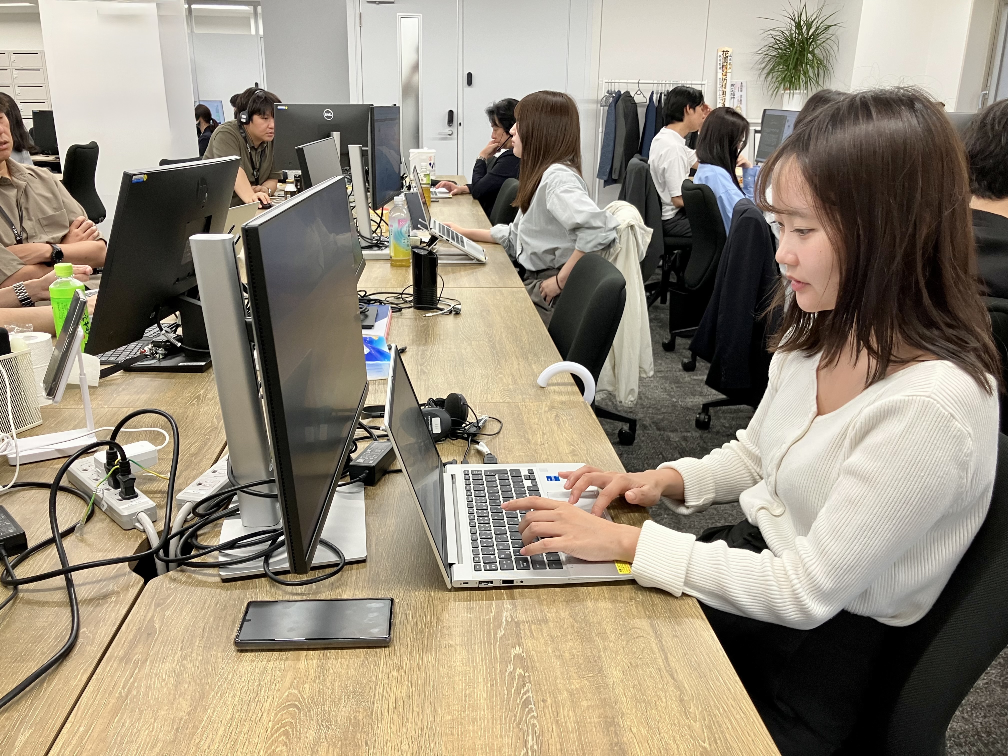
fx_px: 815
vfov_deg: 49.7
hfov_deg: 63.4
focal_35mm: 28
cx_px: 504
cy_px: 378
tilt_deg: -18.0
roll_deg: -0.7
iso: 64
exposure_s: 1/50
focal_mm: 3.99
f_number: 1.8
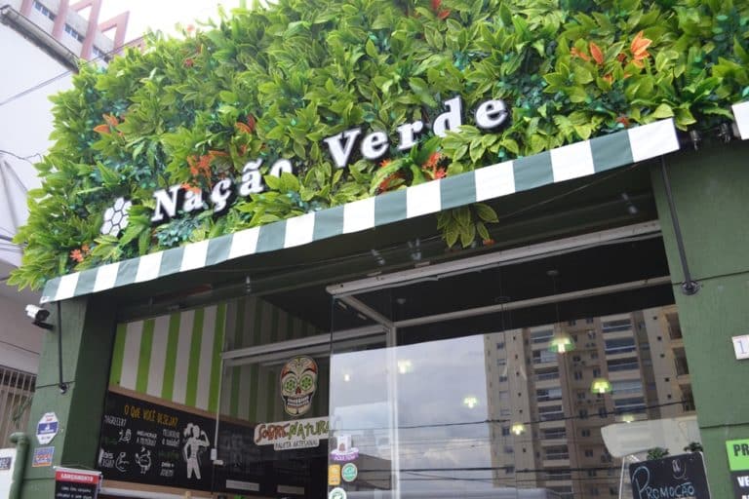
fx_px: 687
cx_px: 374
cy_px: 250
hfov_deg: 57.2
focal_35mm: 33
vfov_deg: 40.0
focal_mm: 22
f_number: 5
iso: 800
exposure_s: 1/800
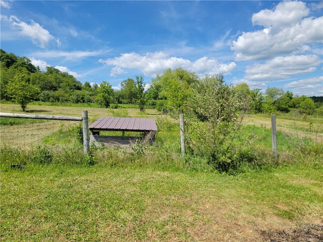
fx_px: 224
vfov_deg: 56.8
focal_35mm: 24
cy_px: 121
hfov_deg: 71.6
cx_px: 162
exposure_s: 1/1102
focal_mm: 6.7
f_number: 1.8
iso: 16
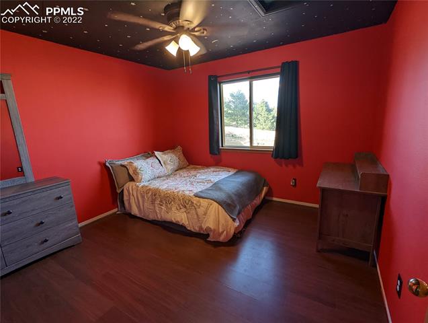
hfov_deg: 94.4
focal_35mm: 16
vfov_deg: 78.3
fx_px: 198
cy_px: 162
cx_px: 214
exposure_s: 1/78.6
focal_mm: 2.35
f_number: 2.2
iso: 61
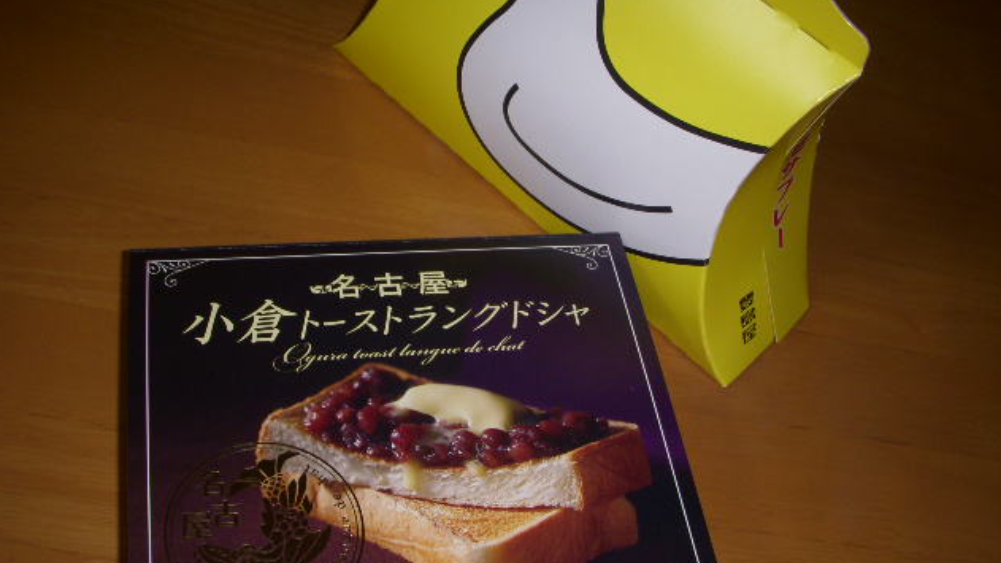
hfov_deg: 48.4
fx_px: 1115
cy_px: 295
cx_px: 498
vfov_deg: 28.3
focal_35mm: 42
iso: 100
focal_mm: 6.3
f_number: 3.3
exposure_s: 1/30
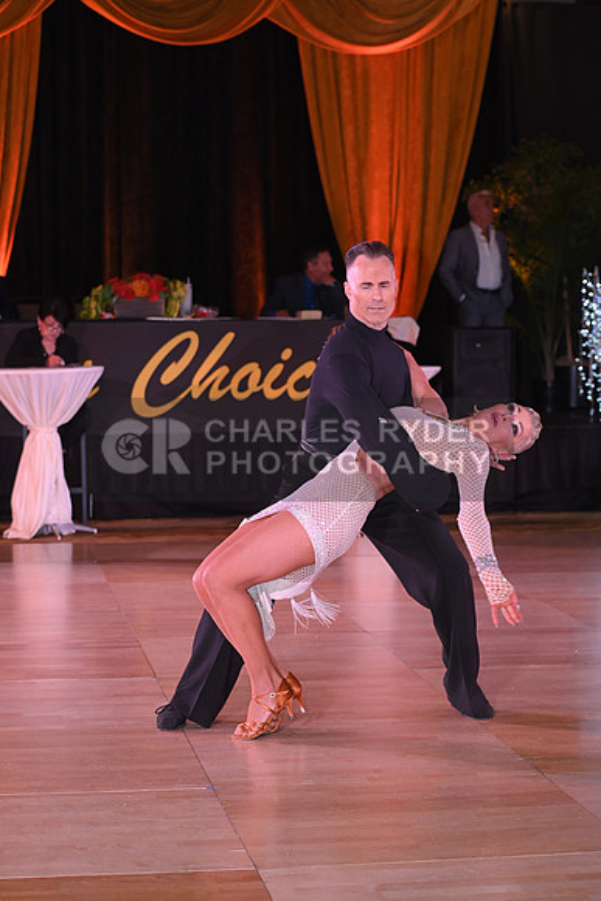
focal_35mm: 86
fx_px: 2152
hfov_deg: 15.9
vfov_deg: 23.6
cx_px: 300
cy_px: 450
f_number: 5
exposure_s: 1/200
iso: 1250
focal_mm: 86
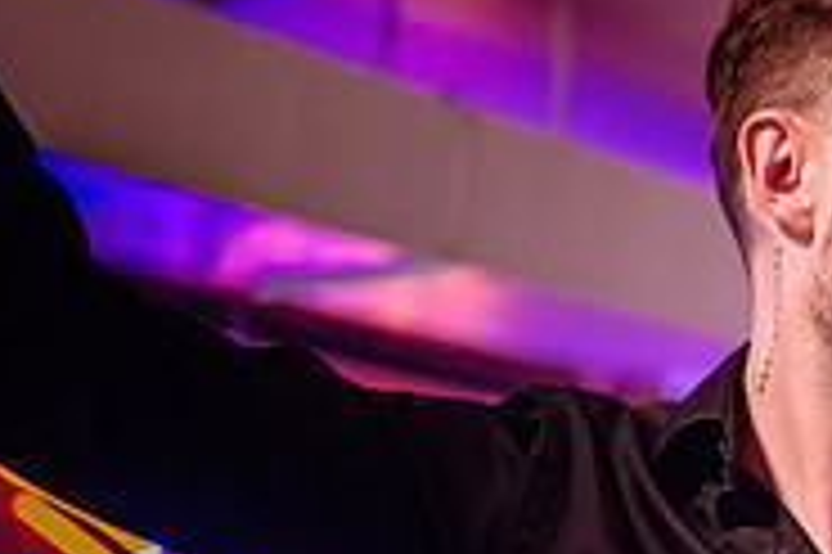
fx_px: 2032
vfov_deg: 15.1
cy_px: 606
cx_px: 926
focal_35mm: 88
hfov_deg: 21.8
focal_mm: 28
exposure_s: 1/320
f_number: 1.4
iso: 2500
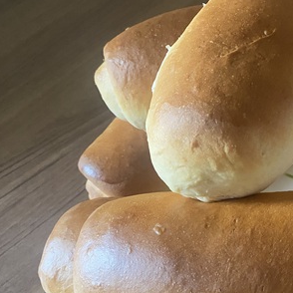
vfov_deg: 31.0
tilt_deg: -54.7
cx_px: 308
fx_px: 517
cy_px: 224
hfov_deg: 29.1
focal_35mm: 54
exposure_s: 1/45
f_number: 1.8
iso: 500
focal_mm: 4.25
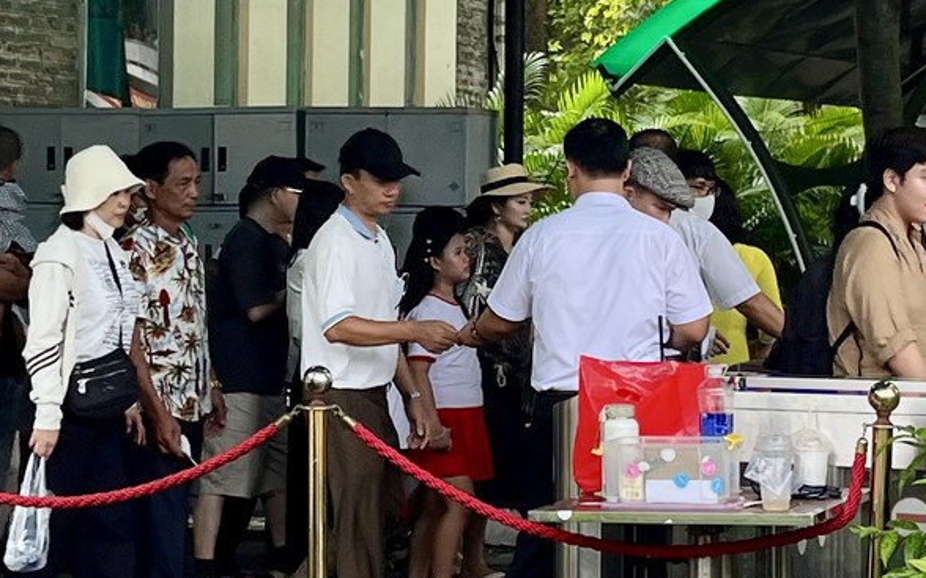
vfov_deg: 10.9
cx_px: 356
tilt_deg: +1.9
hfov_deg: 17.4
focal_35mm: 120
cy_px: 173
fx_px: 3027
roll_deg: -0.2
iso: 50
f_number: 1.6
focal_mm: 5.1
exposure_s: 1/499
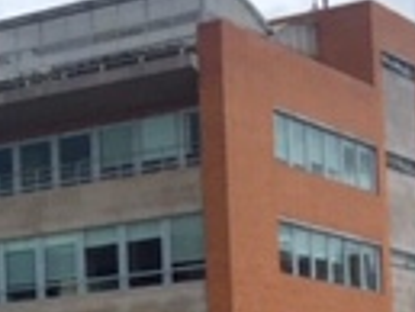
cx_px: -280
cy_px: 444
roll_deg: +1.8
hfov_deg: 12.7
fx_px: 1728
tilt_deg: +2.8
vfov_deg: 10.0
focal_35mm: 144
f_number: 2.2
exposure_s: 1/3049
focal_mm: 4.15
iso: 32
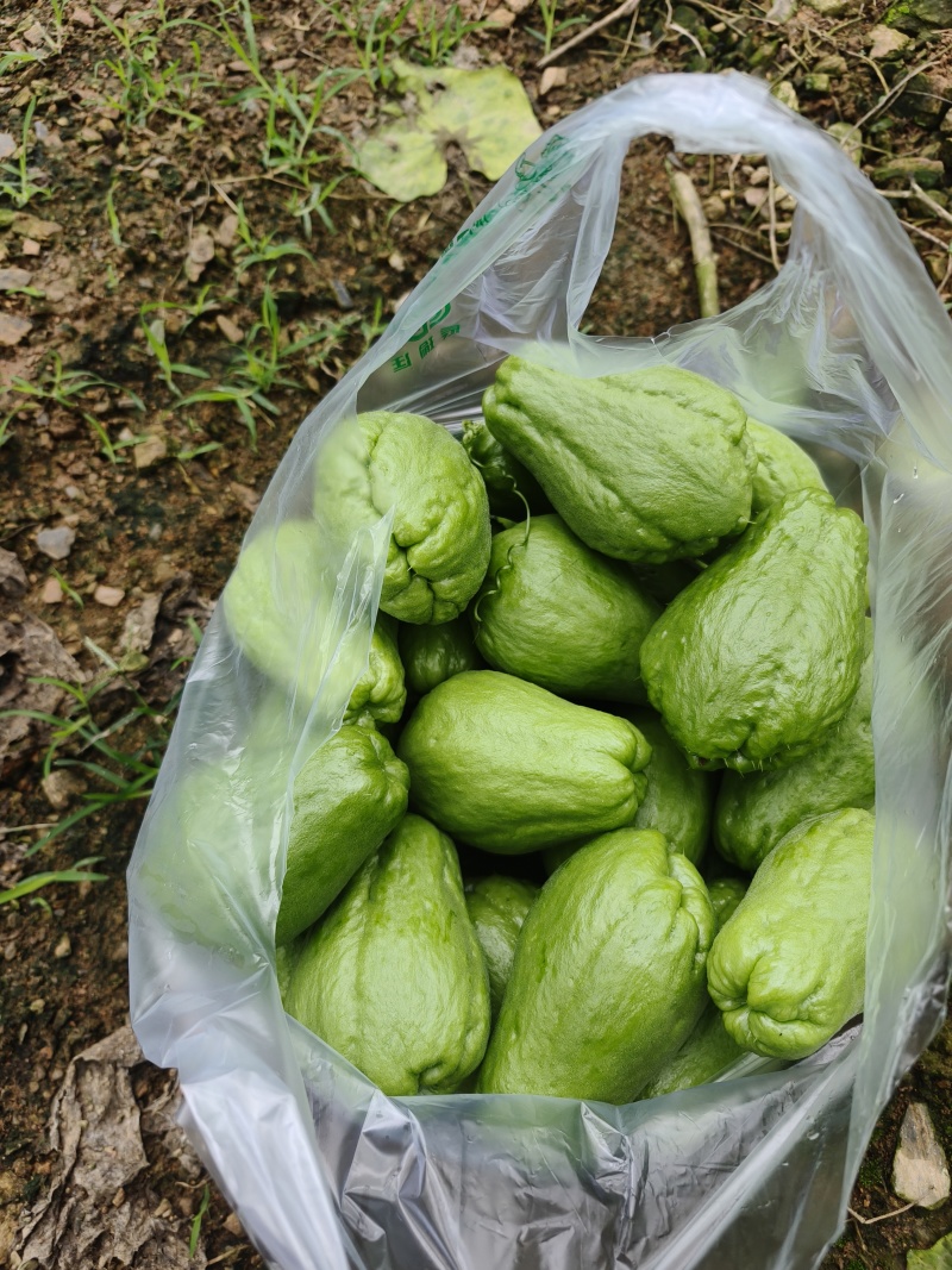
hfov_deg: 58.9
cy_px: 635
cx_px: 476
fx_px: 844
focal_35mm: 23
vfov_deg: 73.9
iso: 100
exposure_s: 1/200
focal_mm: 6.06
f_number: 1.6
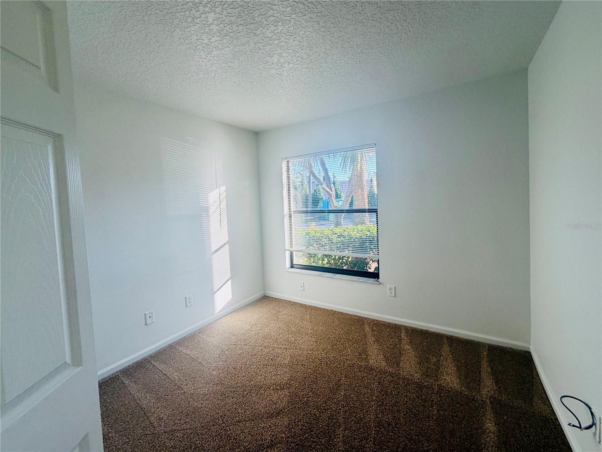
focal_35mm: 14
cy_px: 226
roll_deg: +1.6
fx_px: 243
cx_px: 301
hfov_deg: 102.1
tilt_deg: -4.7
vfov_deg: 85.7
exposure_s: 1/121
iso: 64
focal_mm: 2.22
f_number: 2.2
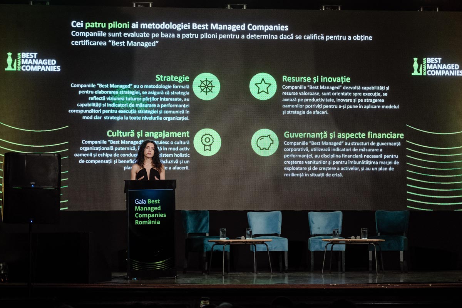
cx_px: 231
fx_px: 1489
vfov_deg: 11.8
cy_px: 154
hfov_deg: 17.6
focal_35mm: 116
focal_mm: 77.3
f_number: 3.2
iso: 3200
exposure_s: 1/400
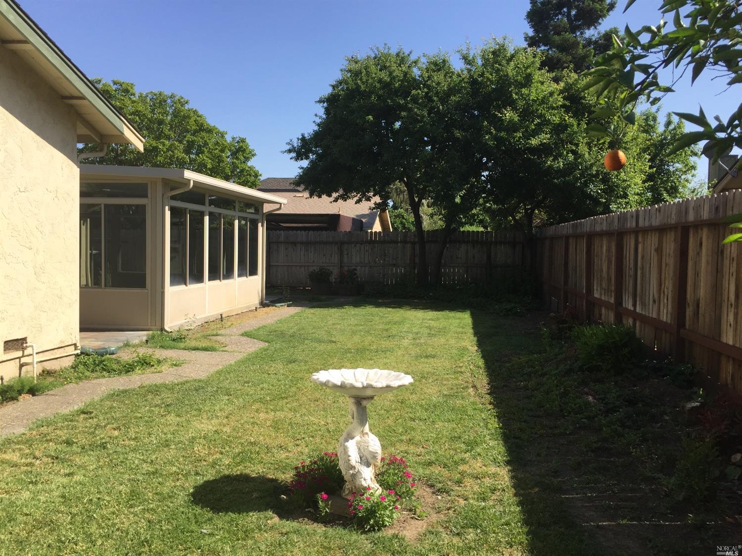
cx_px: 371
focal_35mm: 29
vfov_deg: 48.2
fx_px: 621
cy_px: 278
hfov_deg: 61.7
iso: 32
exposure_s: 1/1364
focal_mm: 4.15
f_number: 2.2
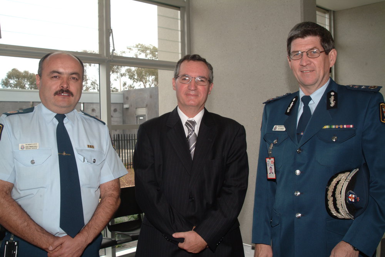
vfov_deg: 37.0
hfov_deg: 53.1
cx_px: 192
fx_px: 385
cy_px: 128
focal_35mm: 36
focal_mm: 24
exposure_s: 1/125
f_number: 8
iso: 400
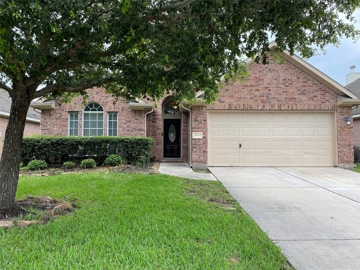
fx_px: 270
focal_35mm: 26
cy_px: 135
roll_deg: -0.5
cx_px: 180
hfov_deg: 67.3
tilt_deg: +3.2
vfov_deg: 53.1
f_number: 1.8
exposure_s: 1/662
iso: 32
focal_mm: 4.25
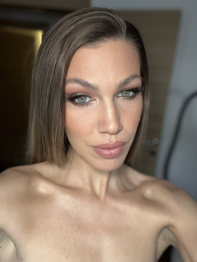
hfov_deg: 46.8
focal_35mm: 30
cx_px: 98
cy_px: 131
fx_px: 228
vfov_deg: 60.0
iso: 160
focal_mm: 2.71
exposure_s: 1/60
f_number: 2.2
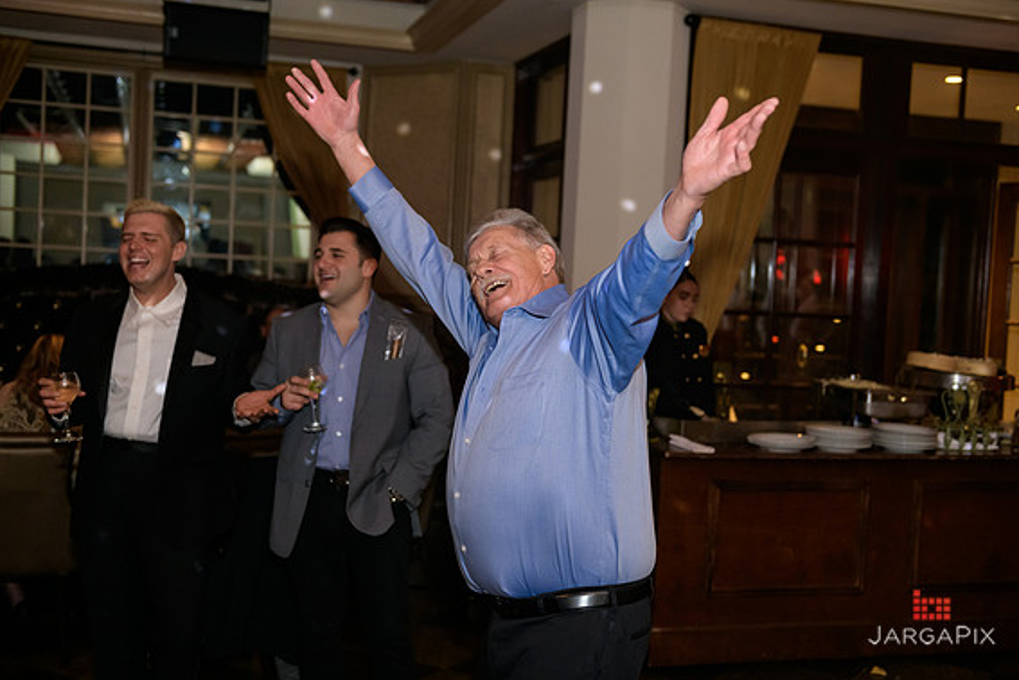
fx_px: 1217
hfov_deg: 45.4
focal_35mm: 43
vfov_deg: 31.2
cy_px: 336
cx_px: 519
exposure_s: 1/125
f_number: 3.2
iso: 1600
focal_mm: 42
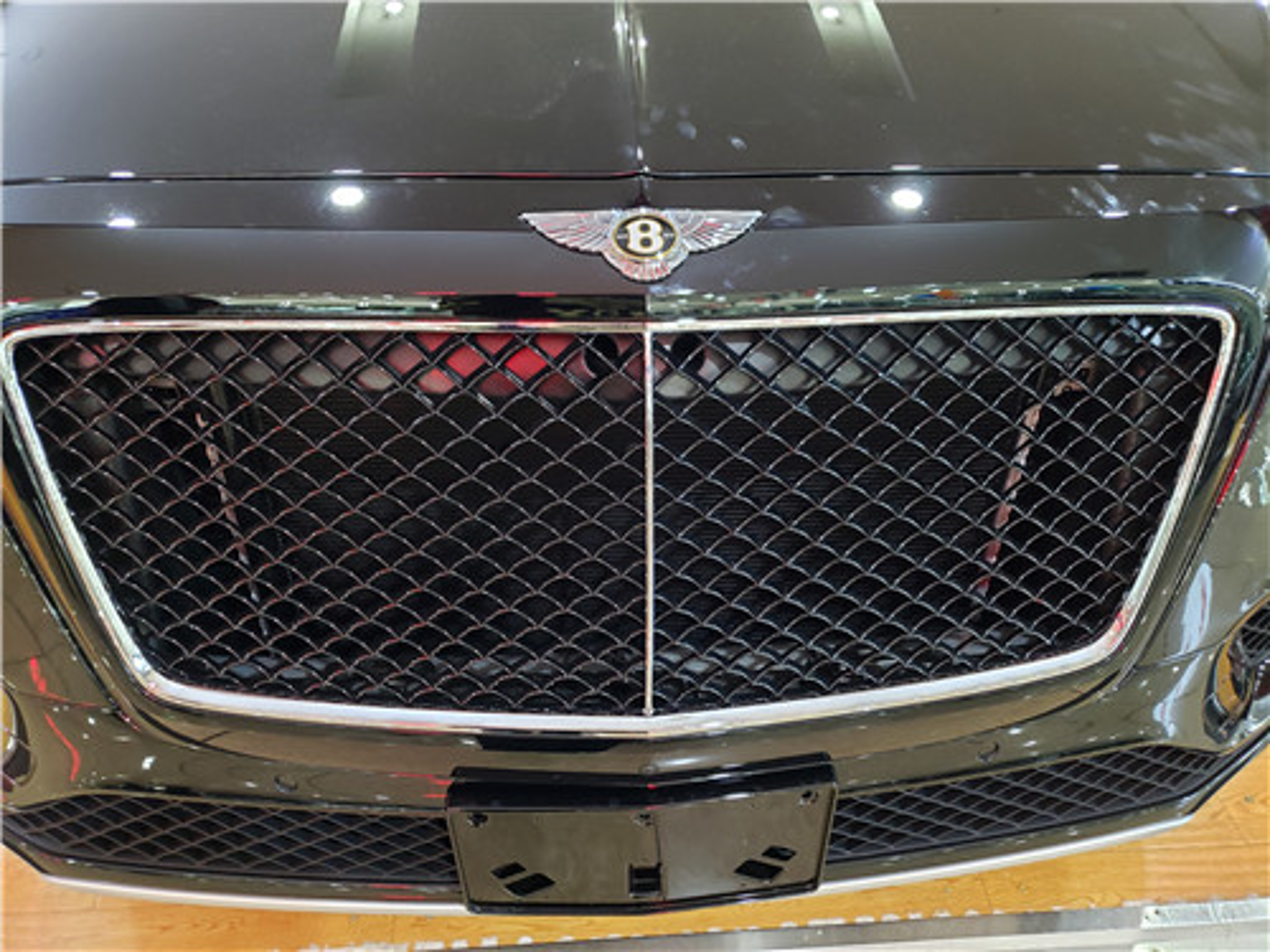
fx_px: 954
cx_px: 635
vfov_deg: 53.1
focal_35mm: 26
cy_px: 476
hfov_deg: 67.3
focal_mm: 4.3
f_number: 1.5
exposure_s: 1/14
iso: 250
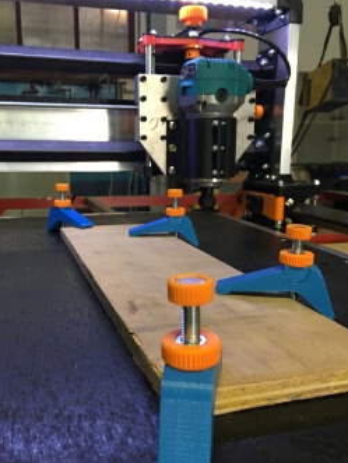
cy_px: 245
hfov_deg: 40.8
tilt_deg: -13.9
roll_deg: -0.2
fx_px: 468
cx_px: 164
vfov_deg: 52.5
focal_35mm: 35
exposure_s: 1/33
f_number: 2.2
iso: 160
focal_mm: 4.15
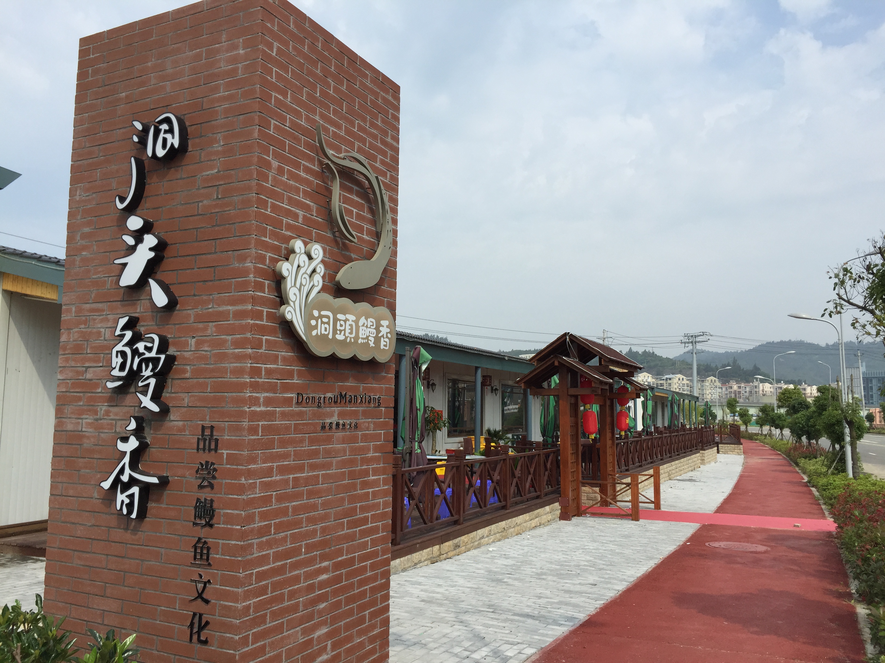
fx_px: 741
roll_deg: -2.4
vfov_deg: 48.2
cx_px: 442
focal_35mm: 29
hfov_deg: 61.7
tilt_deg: +5.8
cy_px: 332
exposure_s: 1/2326
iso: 32
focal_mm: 4.15
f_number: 2.2
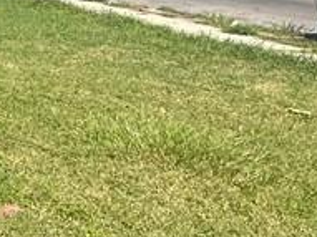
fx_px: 686
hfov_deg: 19.3
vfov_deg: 19.4
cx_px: -259
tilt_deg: -10.6
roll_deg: -0.3
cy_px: 40
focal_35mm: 75
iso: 50
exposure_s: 1/2092
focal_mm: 2.22
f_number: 2.2
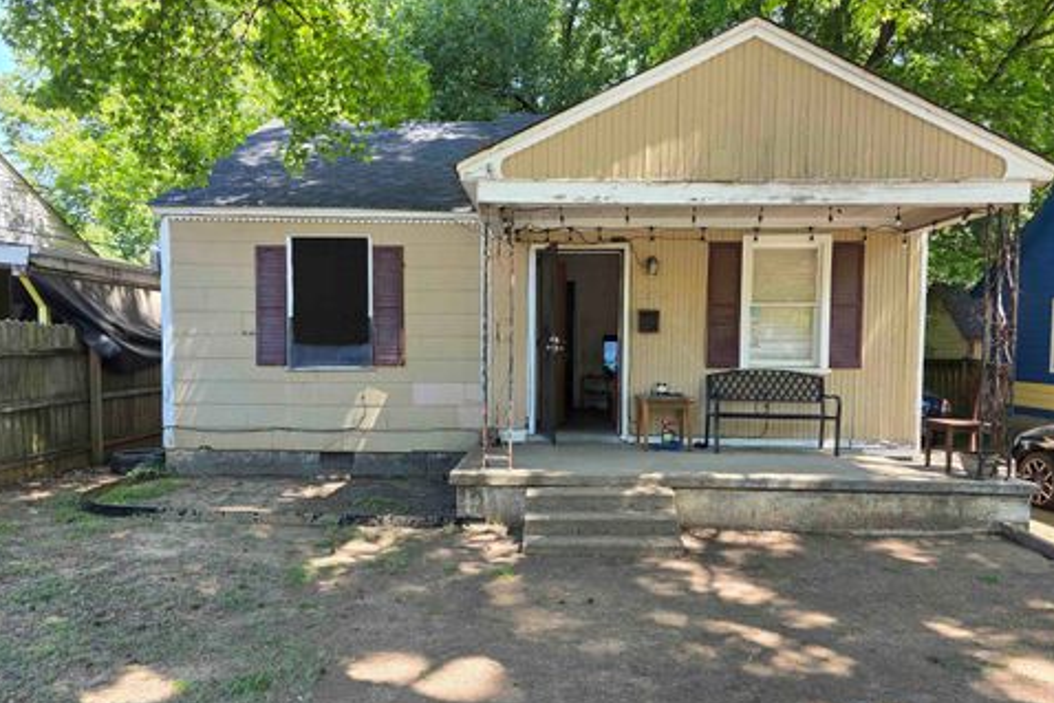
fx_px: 732
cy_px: 389
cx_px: 536
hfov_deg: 71.5
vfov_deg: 51.2
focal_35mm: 25
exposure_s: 1/180
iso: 32
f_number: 1.7
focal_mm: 6.3
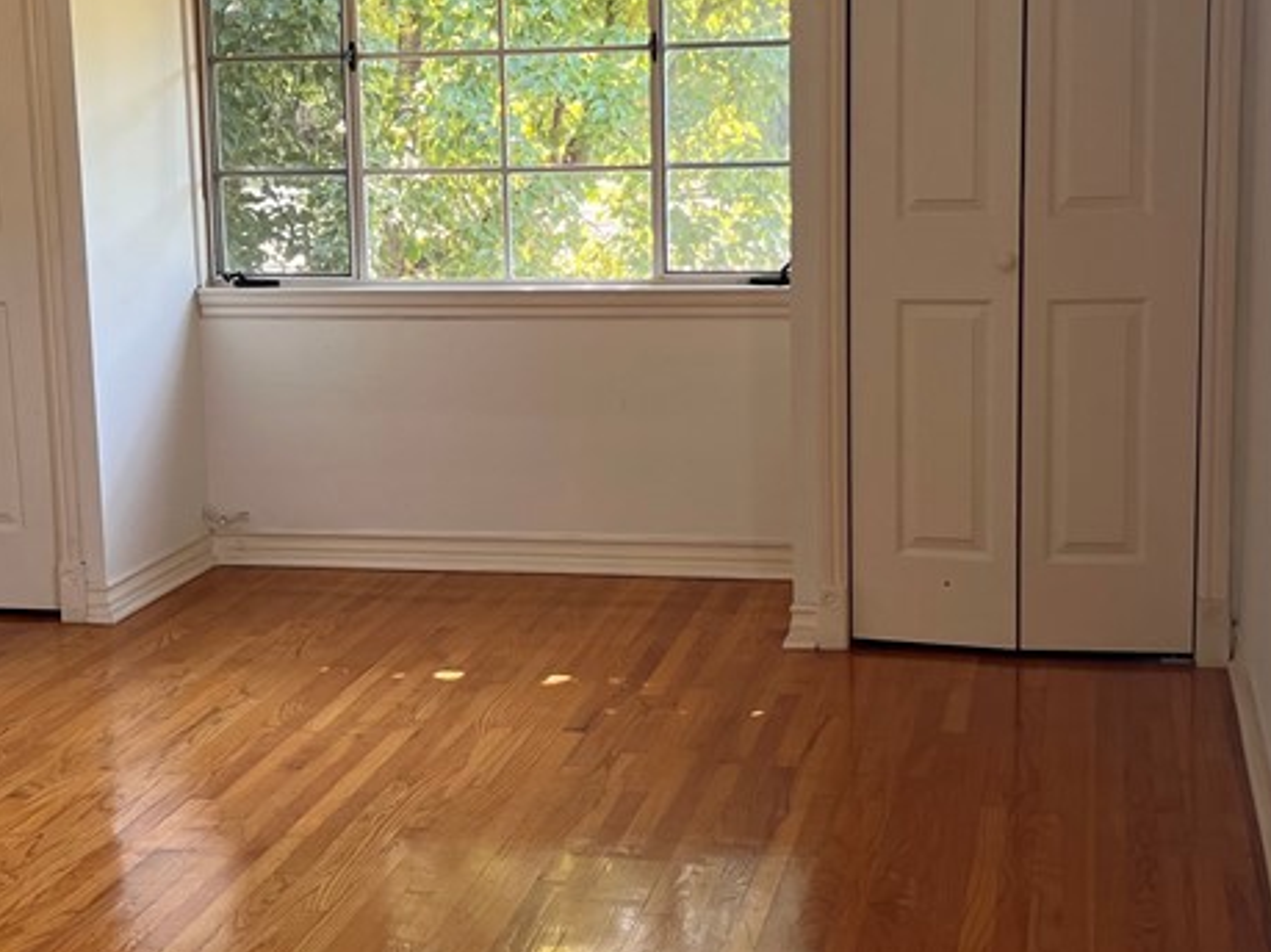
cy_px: 415
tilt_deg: -9.5
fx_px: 2129
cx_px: 559
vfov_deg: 25.2
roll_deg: +2.4
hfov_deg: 33.2
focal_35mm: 58
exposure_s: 1/121
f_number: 1.5
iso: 80
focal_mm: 5.7
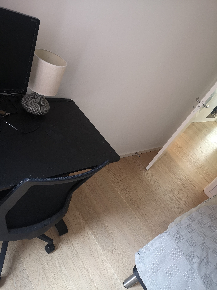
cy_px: 145
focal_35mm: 27
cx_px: 108
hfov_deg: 51.4
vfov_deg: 65.3
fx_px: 226
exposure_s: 1/33.3
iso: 400
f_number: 1.8
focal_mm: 5.58
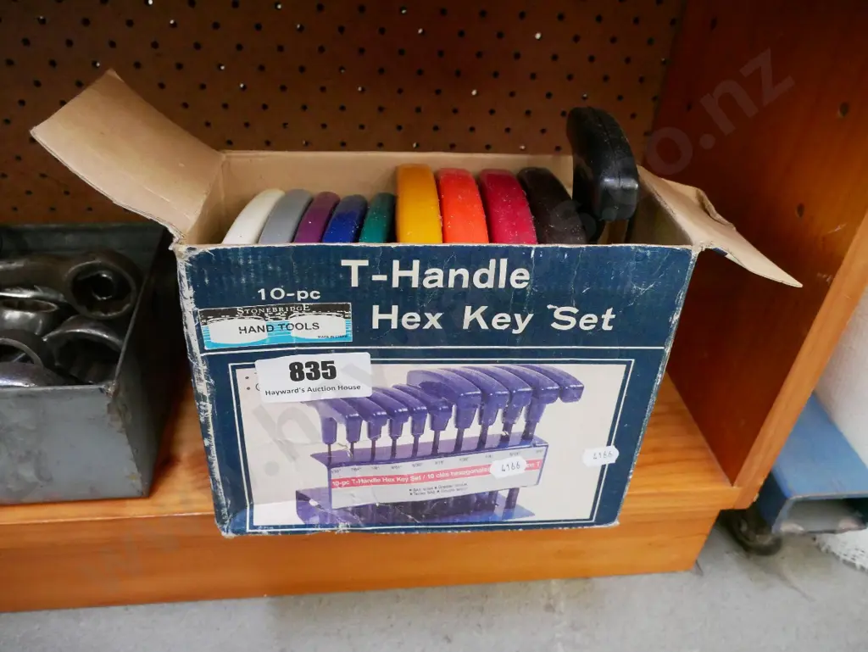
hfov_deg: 63.4
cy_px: 326
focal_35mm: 28
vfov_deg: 49.8
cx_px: 434
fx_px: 702
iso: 6400
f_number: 5.6
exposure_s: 1/60
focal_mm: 14
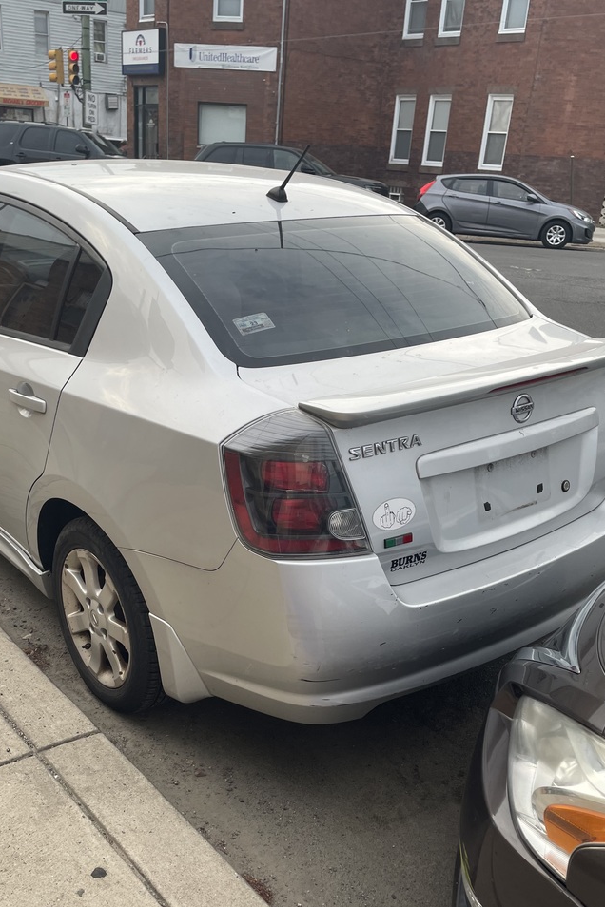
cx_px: 263
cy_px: 563
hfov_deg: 38.8
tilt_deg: -24.9
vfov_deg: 55.2
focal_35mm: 34
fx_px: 857
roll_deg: -2.9
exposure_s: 1/256
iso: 32
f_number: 1.6
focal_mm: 4.2
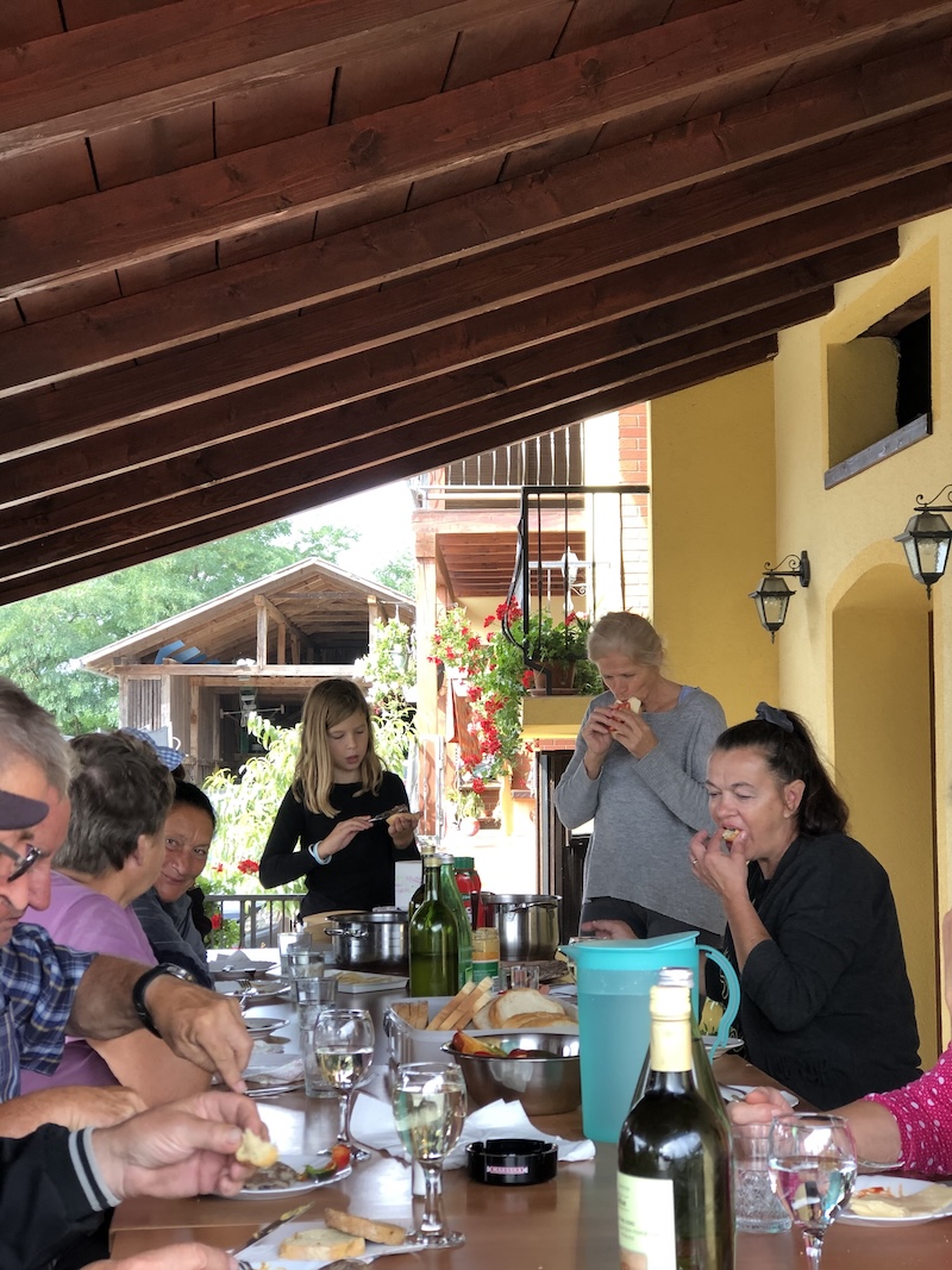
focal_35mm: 57
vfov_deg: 33.8
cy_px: 635
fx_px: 2091
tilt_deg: +5.3
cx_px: 476
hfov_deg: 25.7
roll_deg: -0.2
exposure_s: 1/40
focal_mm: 6.6
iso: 25
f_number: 2.8
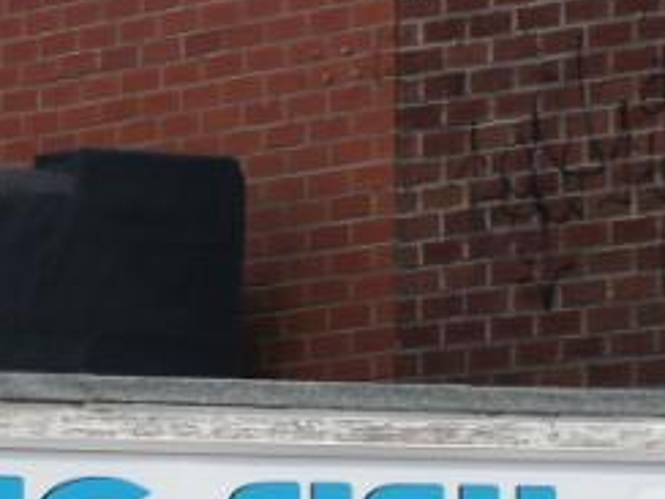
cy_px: 843
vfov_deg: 4.4
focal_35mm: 333
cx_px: -52
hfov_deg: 5.9
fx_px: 6398
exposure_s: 1/320
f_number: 9
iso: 200
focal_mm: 55
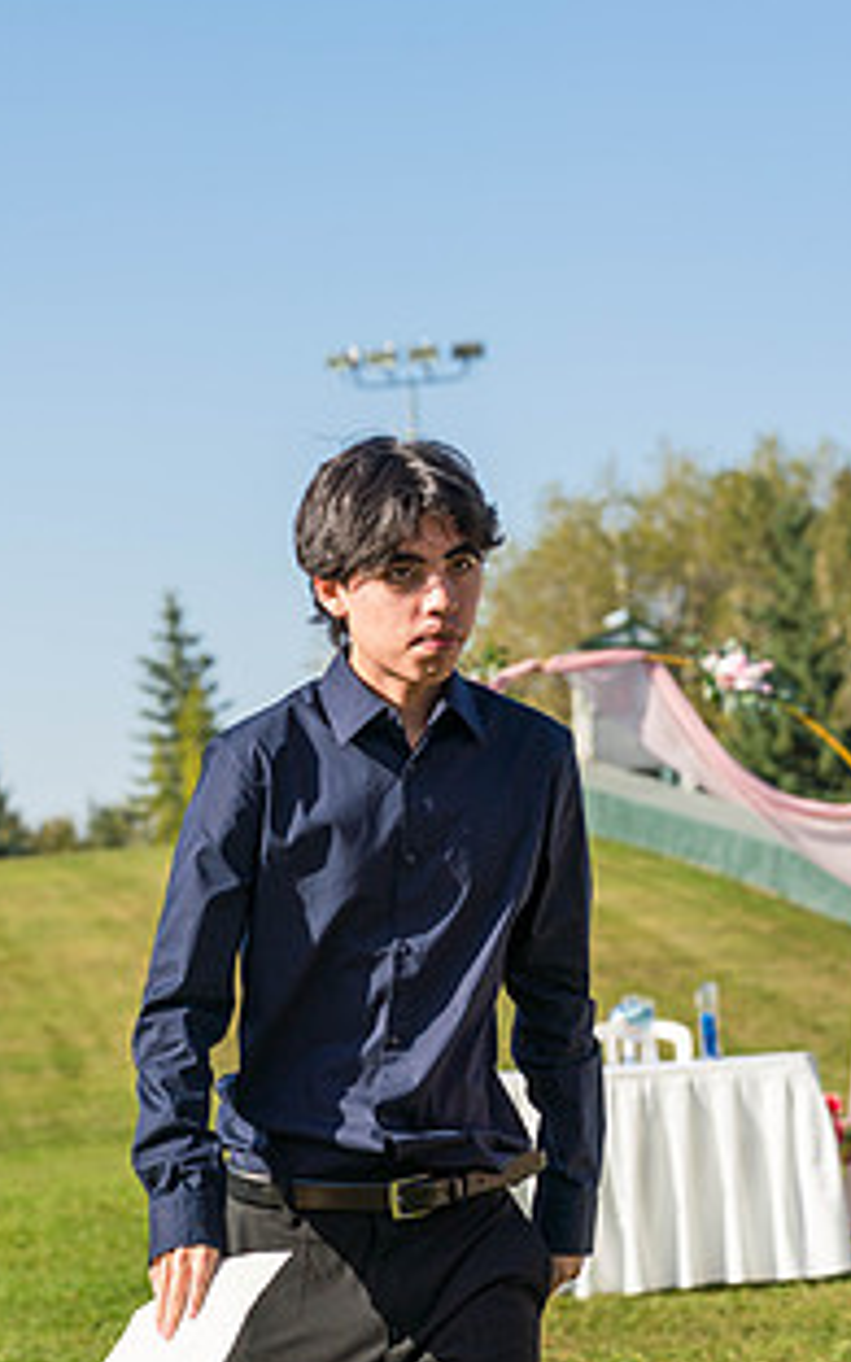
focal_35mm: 116
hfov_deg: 11.3
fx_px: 4305
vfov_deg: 17.9
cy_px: 973
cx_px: 384
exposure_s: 1/1000
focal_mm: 79
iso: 250
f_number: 5
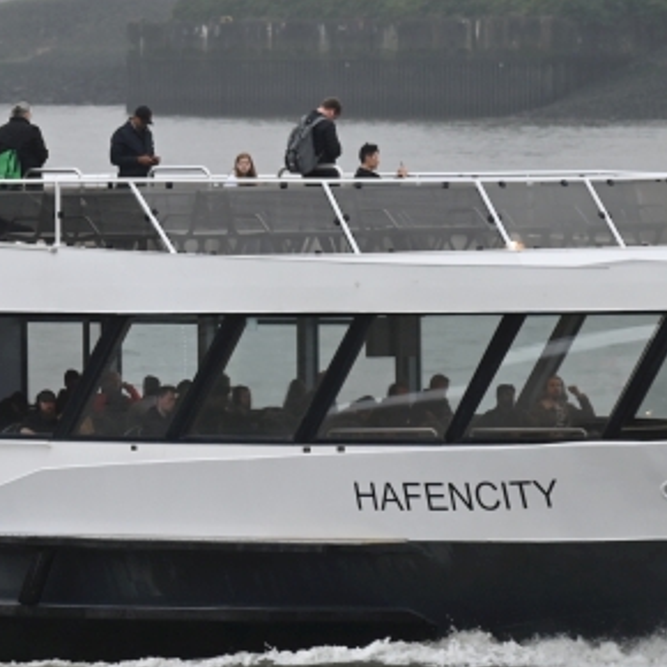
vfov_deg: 5.6
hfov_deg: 5.5
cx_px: -44
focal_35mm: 315
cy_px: 201
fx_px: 6867
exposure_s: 1/500
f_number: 4
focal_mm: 105
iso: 400
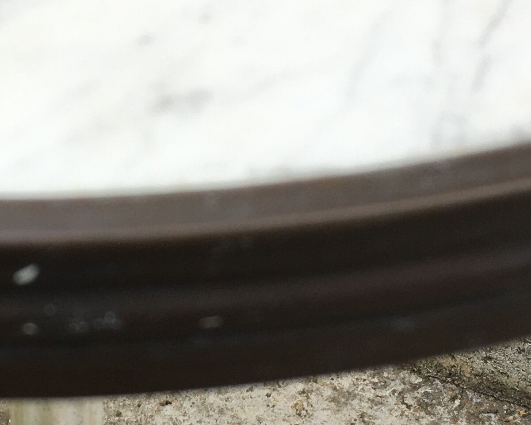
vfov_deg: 16.2
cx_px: 39
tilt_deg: -45.8
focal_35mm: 95
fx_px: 1493
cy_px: 261
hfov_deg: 19.7
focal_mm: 4.15
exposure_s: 1/128
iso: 25
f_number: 2.2
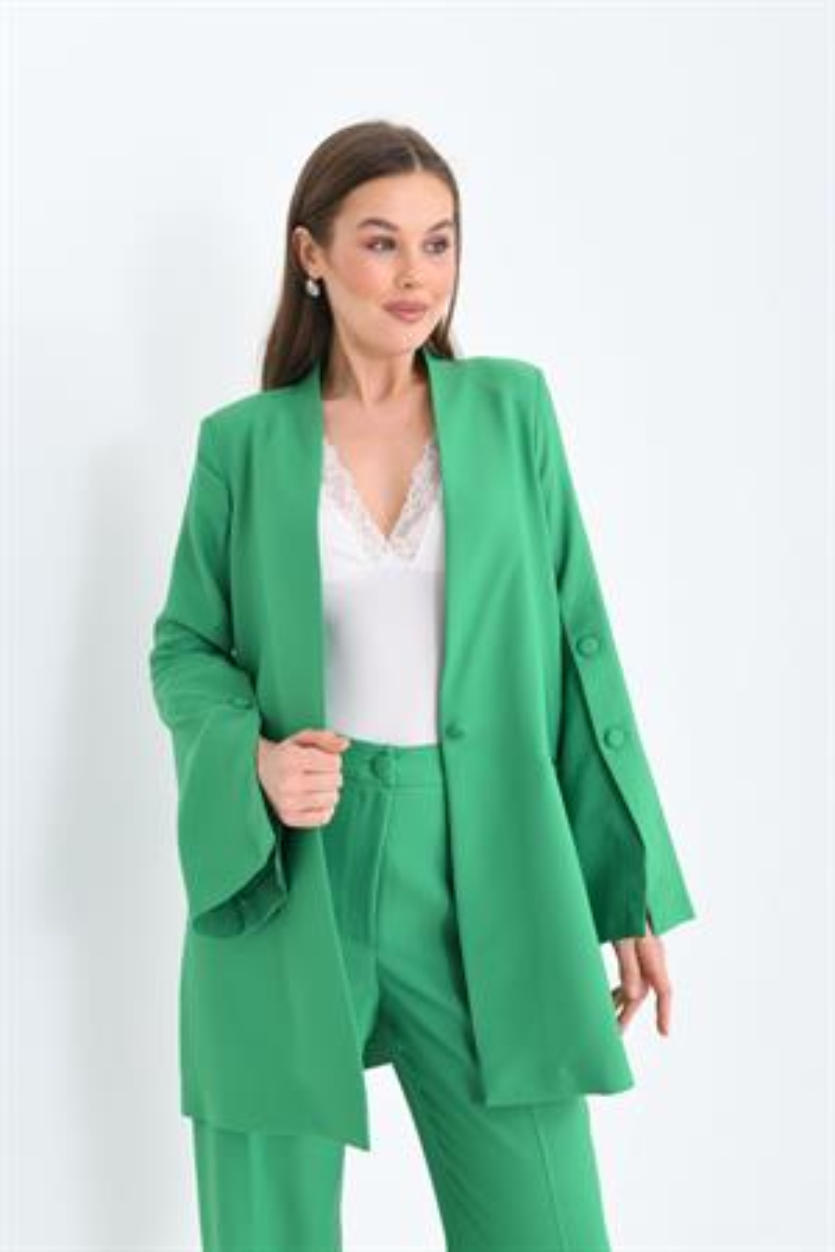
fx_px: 1670
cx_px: 418
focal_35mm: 48
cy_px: 626
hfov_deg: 28.1
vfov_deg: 41.1
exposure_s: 1/125
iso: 125
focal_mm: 48
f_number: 6.3
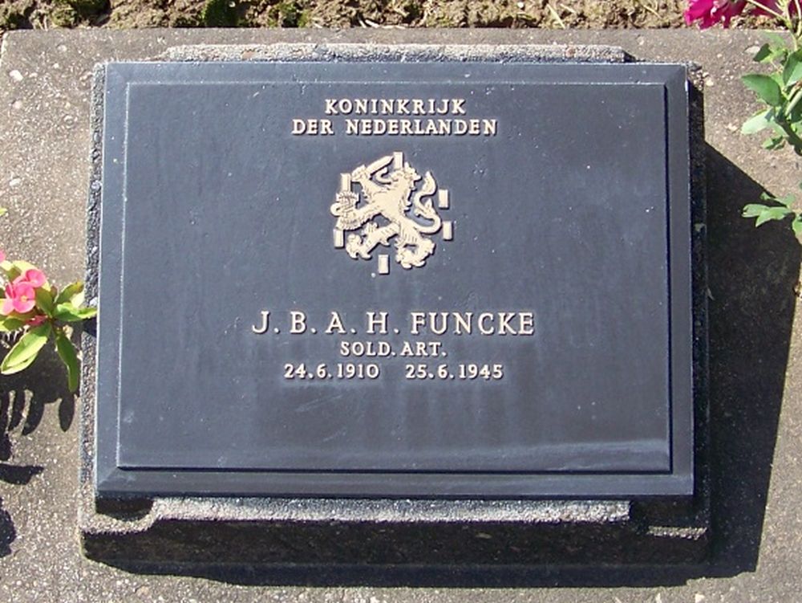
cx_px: 401
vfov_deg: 39.7
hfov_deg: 51.3
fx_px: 834
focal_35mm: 36
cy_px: 302
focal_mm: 5.85
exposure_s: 1/640
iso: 64
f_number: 2.8
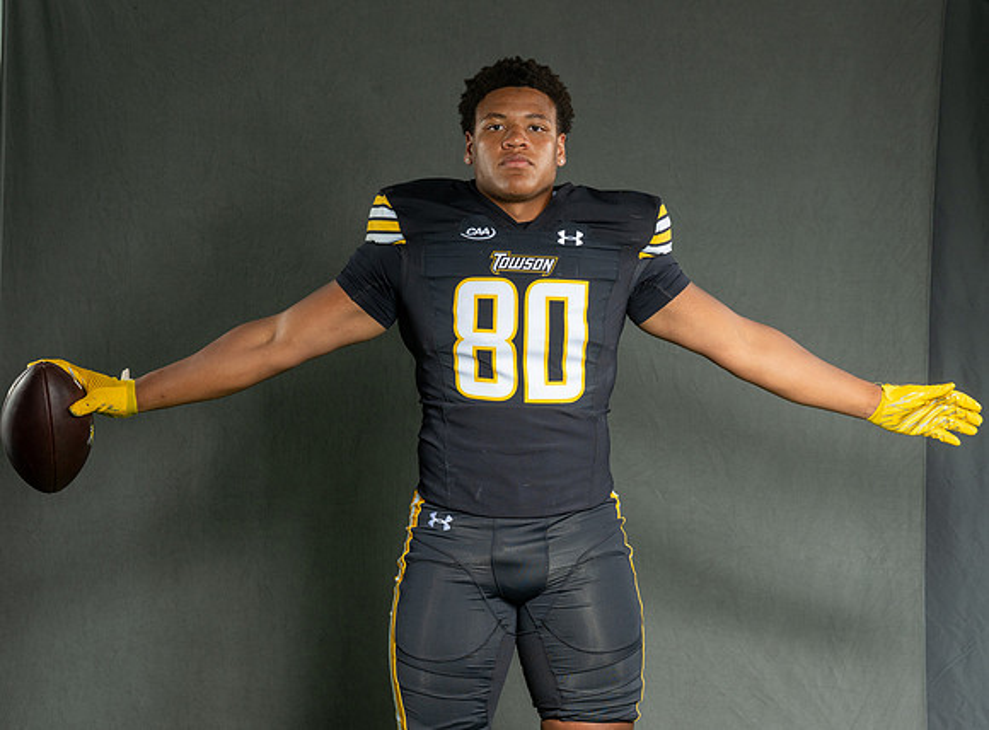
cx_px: 574
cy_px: 325
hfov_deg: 23.6
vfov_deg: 17.6
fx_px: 2362
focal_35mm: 83
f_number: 8
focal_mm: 70
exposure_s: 1/200
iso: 200
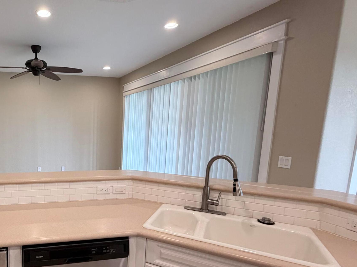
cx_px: 66
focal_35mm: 24
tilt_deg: -8.2
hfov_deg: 64.6
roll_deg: +0.2
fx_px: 248
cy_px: 165
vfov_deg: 56.2
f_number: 2.2
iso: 320
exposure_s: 1/120
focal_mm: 2.22
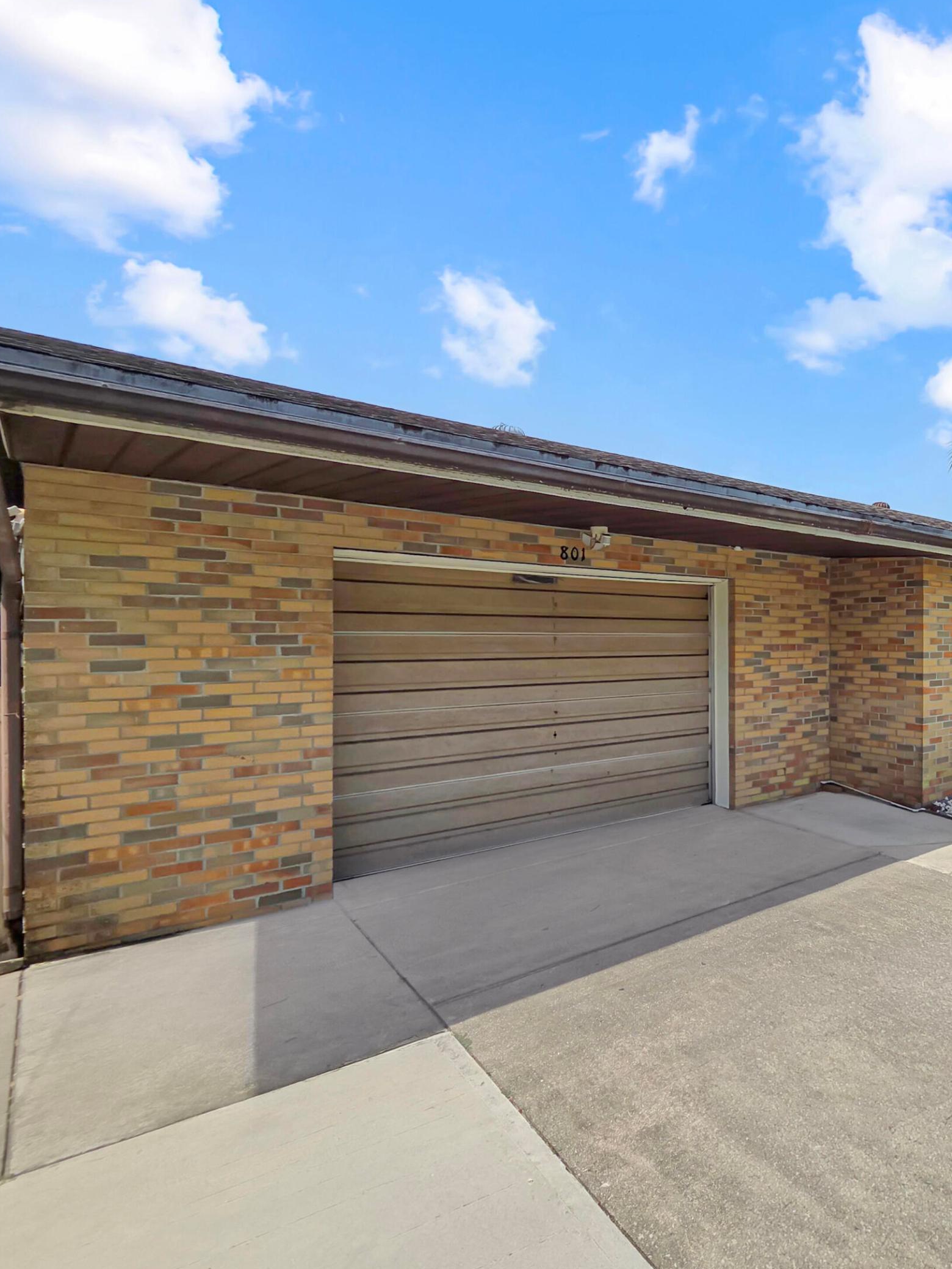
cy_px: 641
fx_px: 660
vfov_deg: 87.8
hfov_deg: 60.2
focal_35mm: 18
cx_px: 864
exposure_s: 1/2993
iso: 50
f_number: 2.2
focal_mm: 2.2
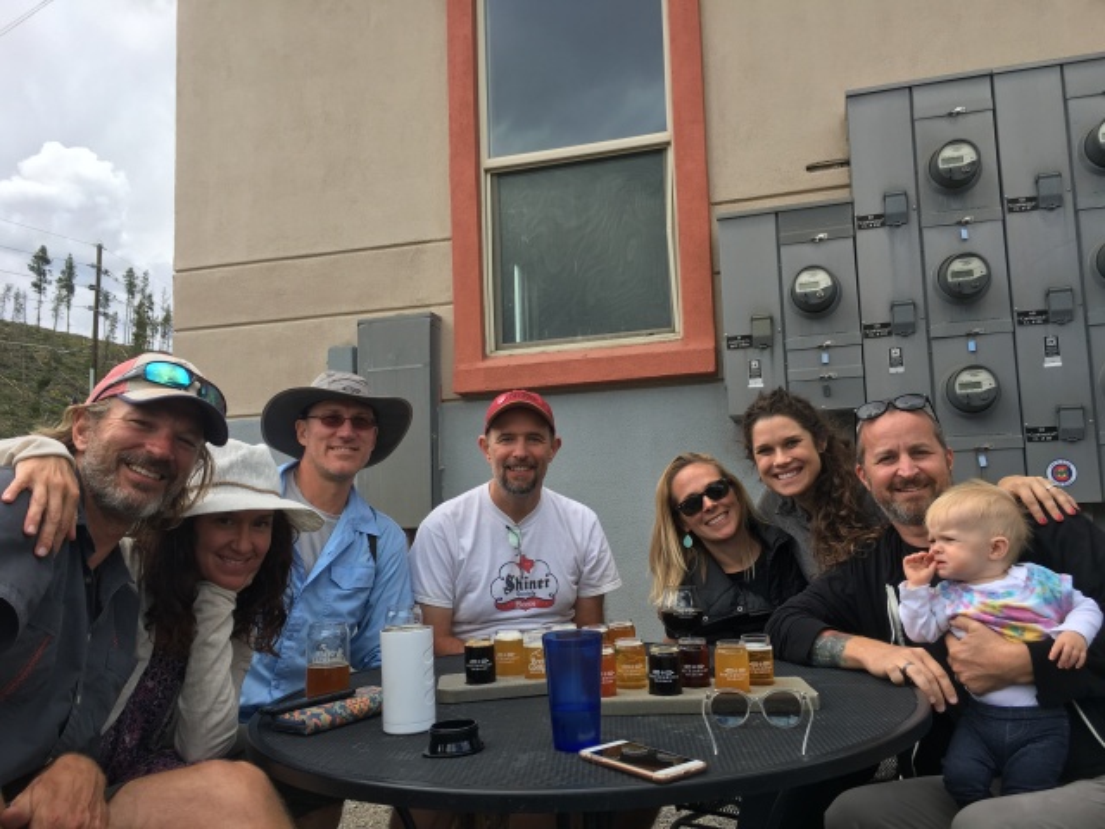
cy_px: 414
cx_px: 552
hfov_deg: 61.7
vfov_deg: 48.2
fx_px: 926
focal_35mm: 29
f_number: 2.2
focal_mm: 4.15
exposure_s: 1/635
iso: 25
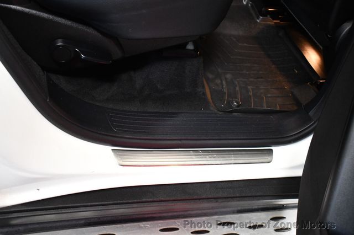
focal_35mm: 40
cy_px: 118
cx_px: 177
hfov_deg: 48.5
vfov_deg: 33.4
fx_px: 393
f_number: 4
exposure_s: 1/60
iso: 4500
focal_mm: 27
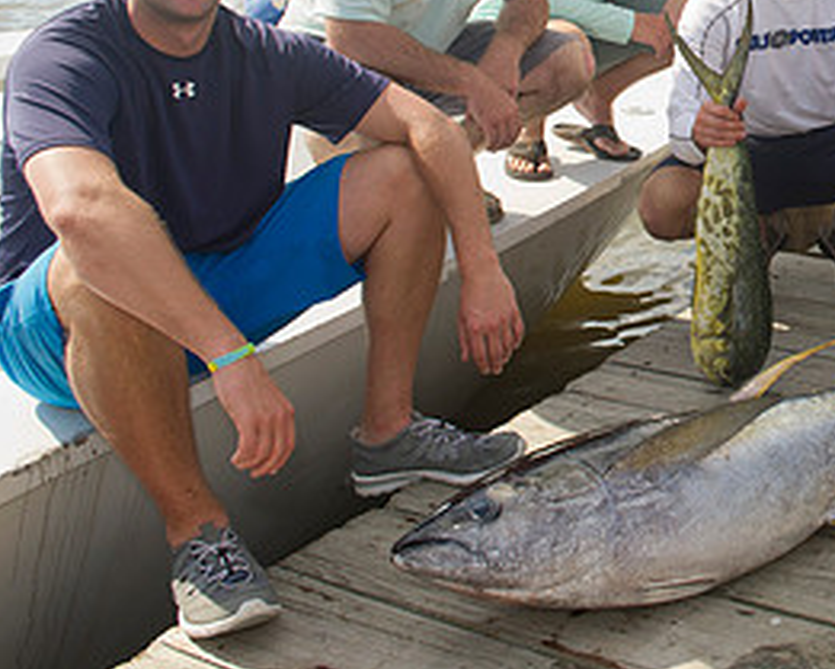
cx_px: 864
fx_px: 1236
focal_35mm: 50
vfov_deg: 29.0
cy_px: 58
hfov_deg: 33.6
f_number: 8
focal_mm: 24
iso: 125
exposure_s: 1/250
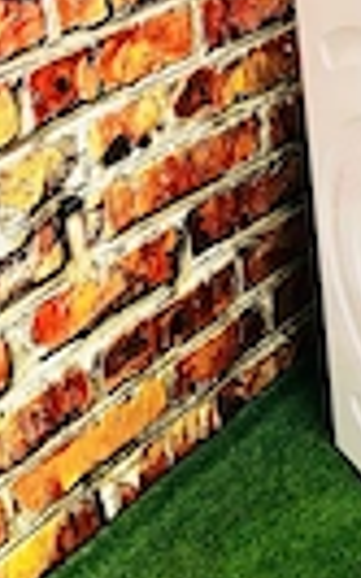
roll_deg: -1.0
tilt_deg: -25.9
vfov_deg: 23.1
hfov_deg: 13.4
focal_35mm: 89
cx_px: 609
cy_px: 161
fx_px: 1403
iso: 40
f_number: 1.8
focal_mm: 3.99
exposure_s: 1/25
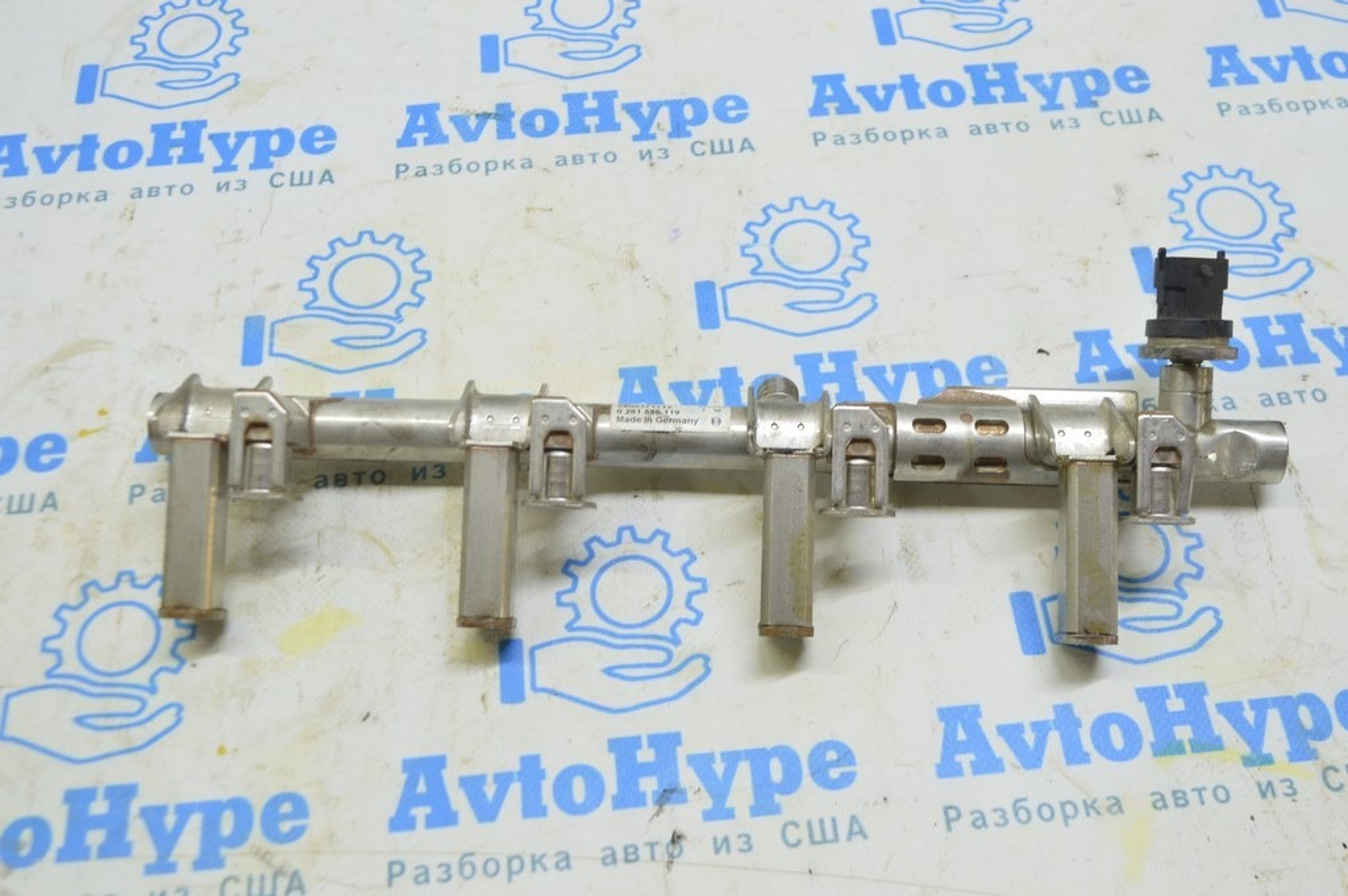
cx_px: 674
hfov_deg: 49.6
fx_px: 1459
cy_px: 448
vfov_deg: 34.2
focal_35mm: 39
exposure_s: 1/20
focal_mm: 26
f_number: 5.6
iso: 400
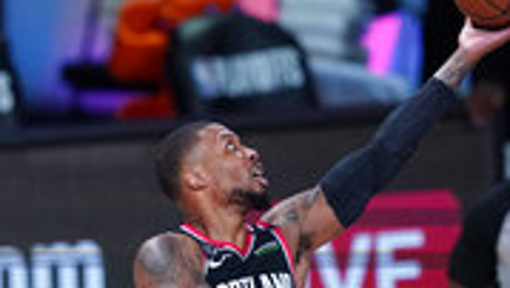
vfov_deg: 1.0
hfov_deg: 1.8
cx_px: 171
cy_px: 247
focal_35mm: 1197
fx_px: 16199
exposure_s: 1/2000
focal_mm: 400
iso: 4000
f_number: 2.8
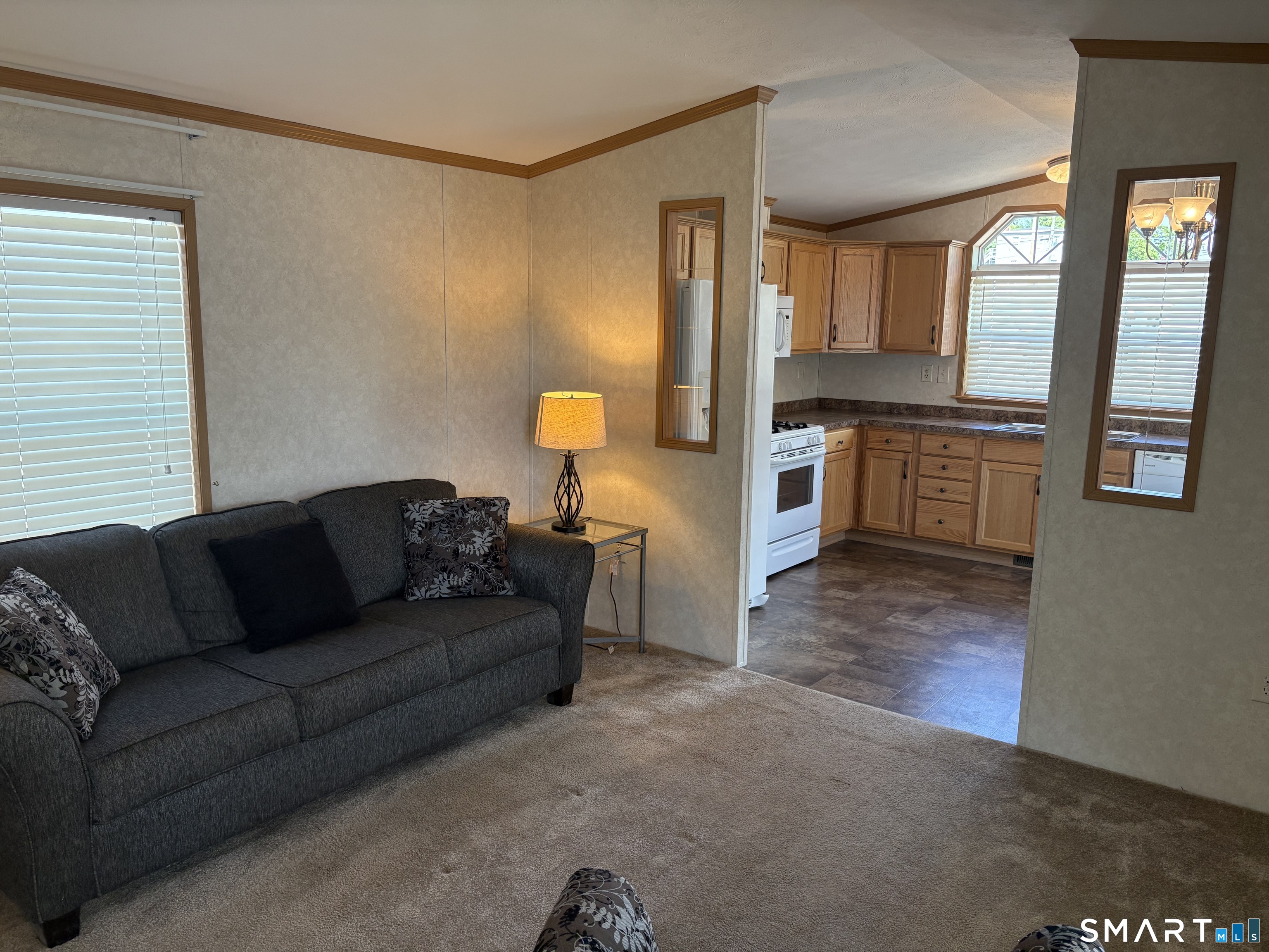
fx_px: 953
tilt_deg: -9.9
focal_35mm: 26
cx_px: 634
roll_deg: -0.7
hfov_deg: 67.3
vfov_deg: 53.1
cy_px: 476
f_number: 1.6
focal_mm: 5.96
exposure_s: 1/120
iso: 125
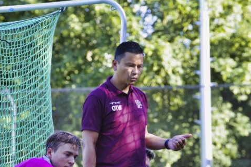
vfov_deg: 6.3
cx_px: 123
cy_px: 82
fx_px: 1519
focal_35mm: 218
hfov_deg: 9.4
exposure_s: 1/250
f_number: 8
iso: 1600
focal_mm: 210
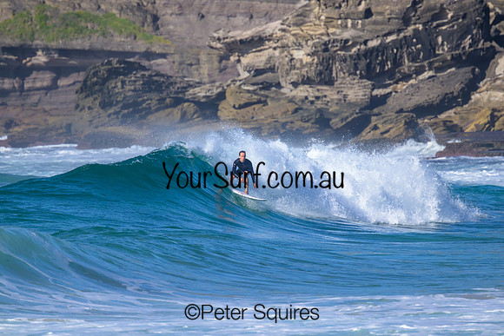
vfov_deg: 1.7
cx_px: 252
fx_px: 11202
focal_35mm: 800
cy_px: 168
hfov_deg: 2.6
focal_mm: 800
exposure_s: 1/2000
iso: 1000
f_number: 11
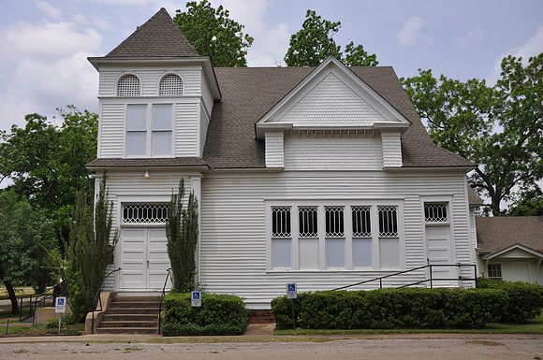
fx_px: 542
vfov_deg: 36.8
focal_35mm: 36
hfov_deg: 53.2
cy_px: 180
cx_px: 272
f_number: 8
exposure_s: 1/250
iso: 200
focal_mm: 24
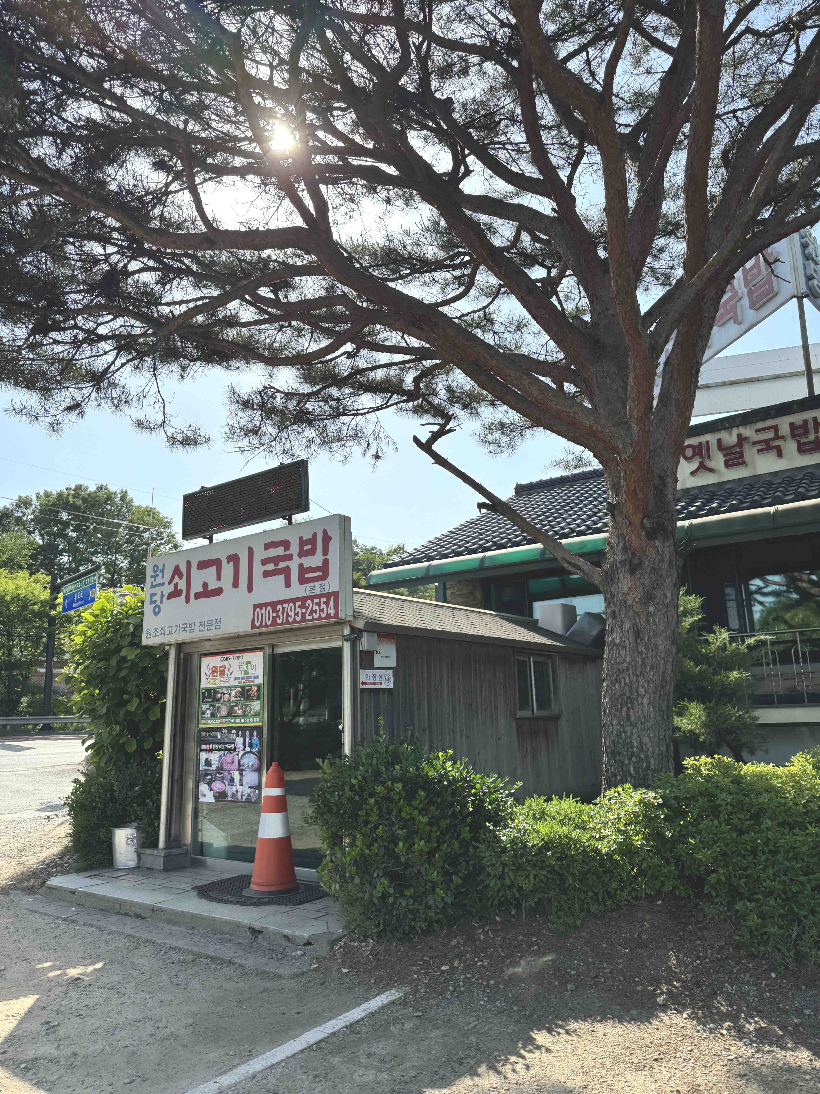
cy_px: 547
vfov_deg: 71.6
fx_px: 758
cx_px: 410
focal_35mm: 24
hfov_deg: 56.8
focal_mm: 6.76
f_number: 1.78
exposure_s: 1/3413
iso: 80
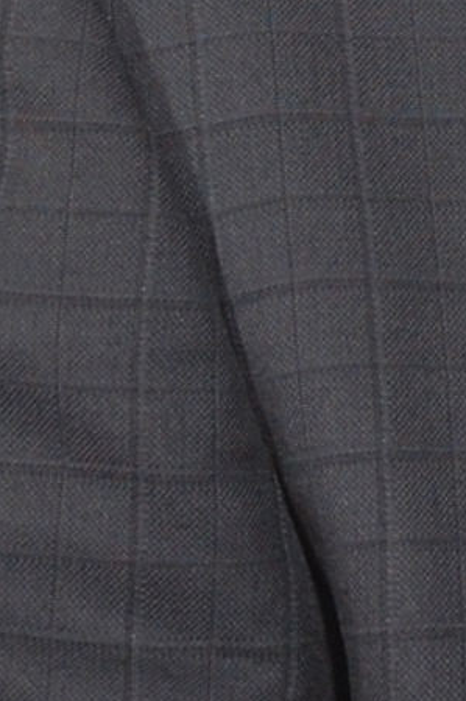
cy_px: -1224
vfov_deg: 3.5
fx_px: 11326
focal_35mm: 582
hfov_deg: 2.3
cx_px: 1158
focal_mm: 58
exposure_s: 1/100
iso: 400
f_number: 6.3
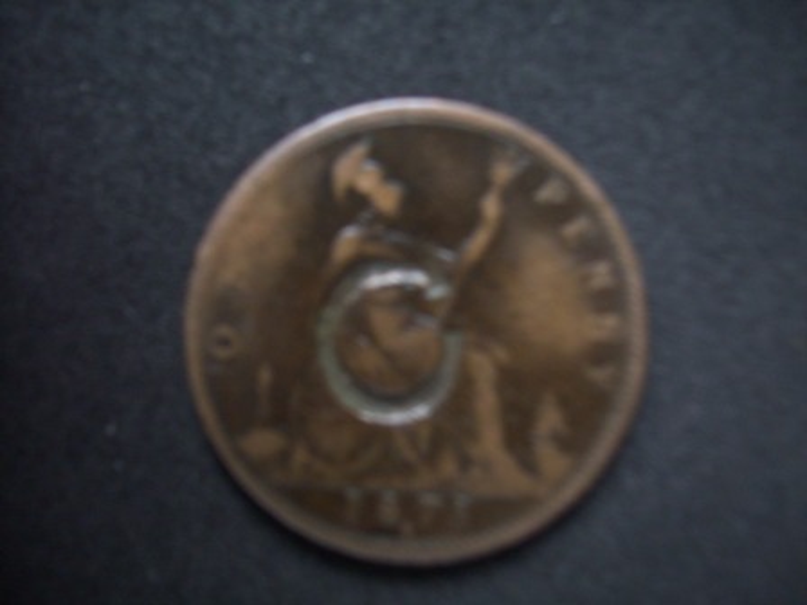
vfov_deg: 41.8
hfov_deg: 54.0
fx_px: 793
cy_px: 302
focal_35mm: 34
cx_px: 404
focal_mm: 5.7
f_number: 2.9
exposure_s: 1/8
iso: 160
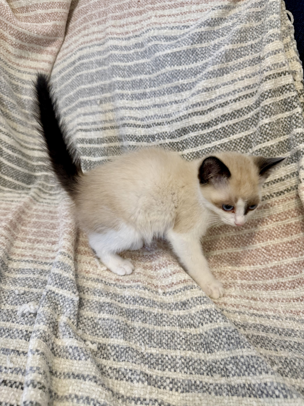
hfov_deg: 56.8
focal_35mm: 24
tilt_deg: -27.9
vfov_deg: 71.6
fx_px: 281
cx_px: 152
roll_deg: -4.5
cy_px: 203
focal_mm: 6.76
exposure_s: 1/120
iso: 200
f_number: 1.78
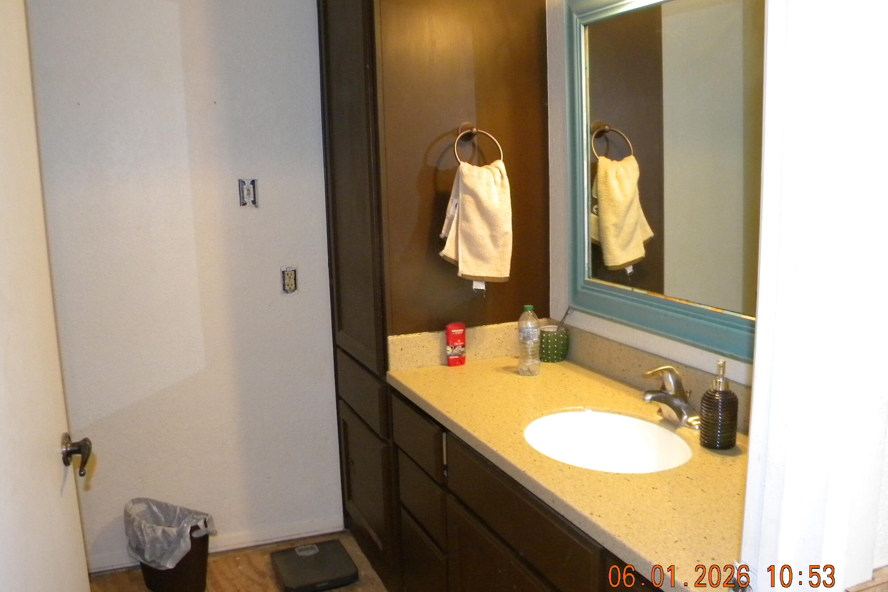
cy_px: 305
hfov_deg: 61.9
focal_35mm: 30
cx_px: 432
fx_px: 740
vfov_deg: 43.6
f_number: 3.5
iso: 400
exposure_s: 1/26
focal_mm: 5
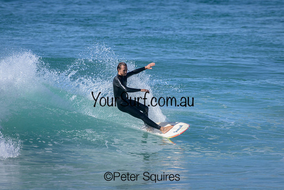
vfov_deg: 1.4
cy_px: 95
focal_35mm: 1000
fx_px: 7890
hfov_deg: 2.1
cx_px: 142
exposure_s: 1/2000
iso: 1100
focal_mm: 1000
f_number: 11
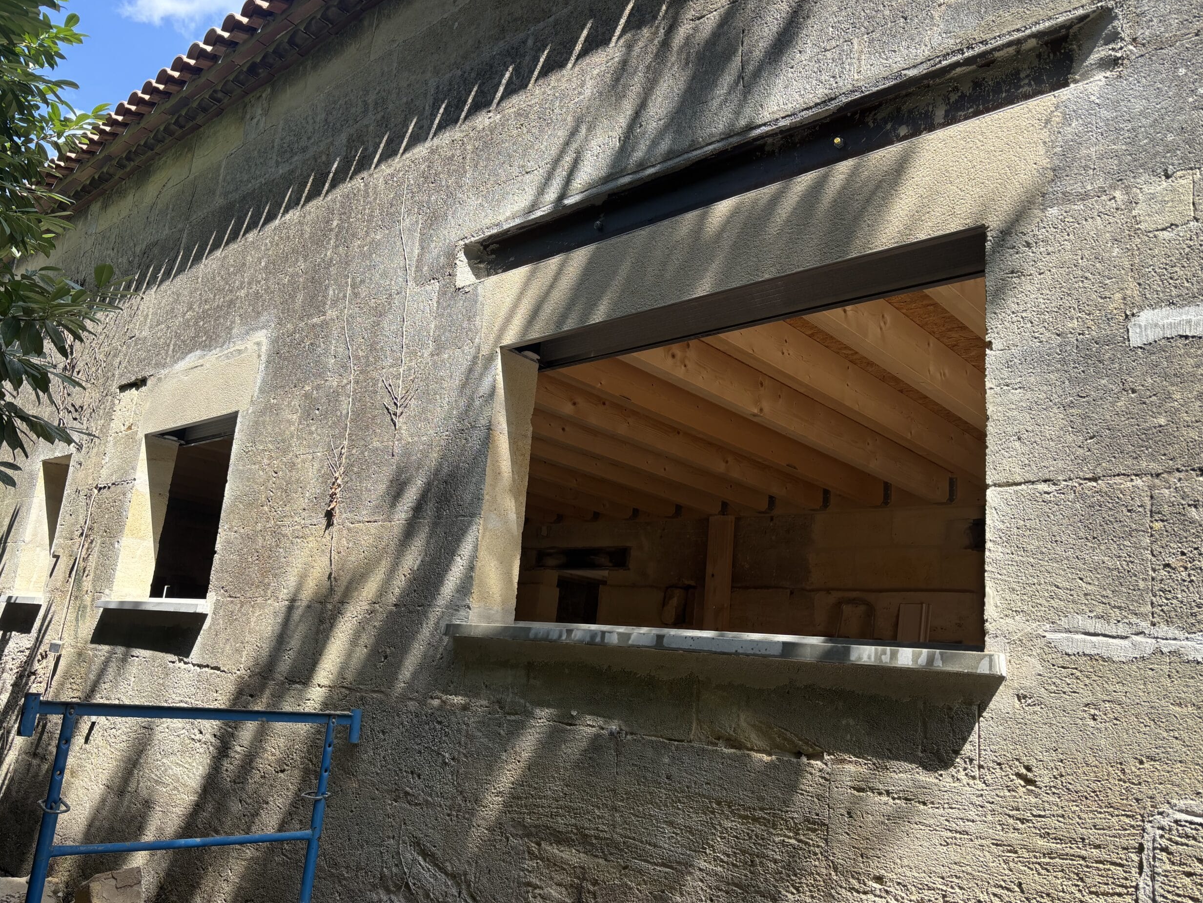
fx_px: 938
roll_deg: -5.7
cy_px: 451
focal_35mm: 27
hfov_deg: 65.3
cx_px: 593
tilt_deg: +12.1
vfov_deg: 51.4
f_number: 1.6
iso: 50
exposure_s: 1/1233
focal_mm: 5.96
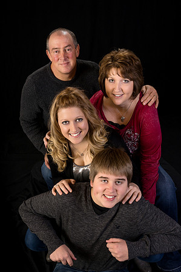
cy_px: 136
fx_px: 265
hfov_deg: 37.8
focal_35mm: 35
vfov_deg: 54.5
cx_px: 90
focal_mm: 35
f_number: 4
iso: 100
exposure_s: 1/160
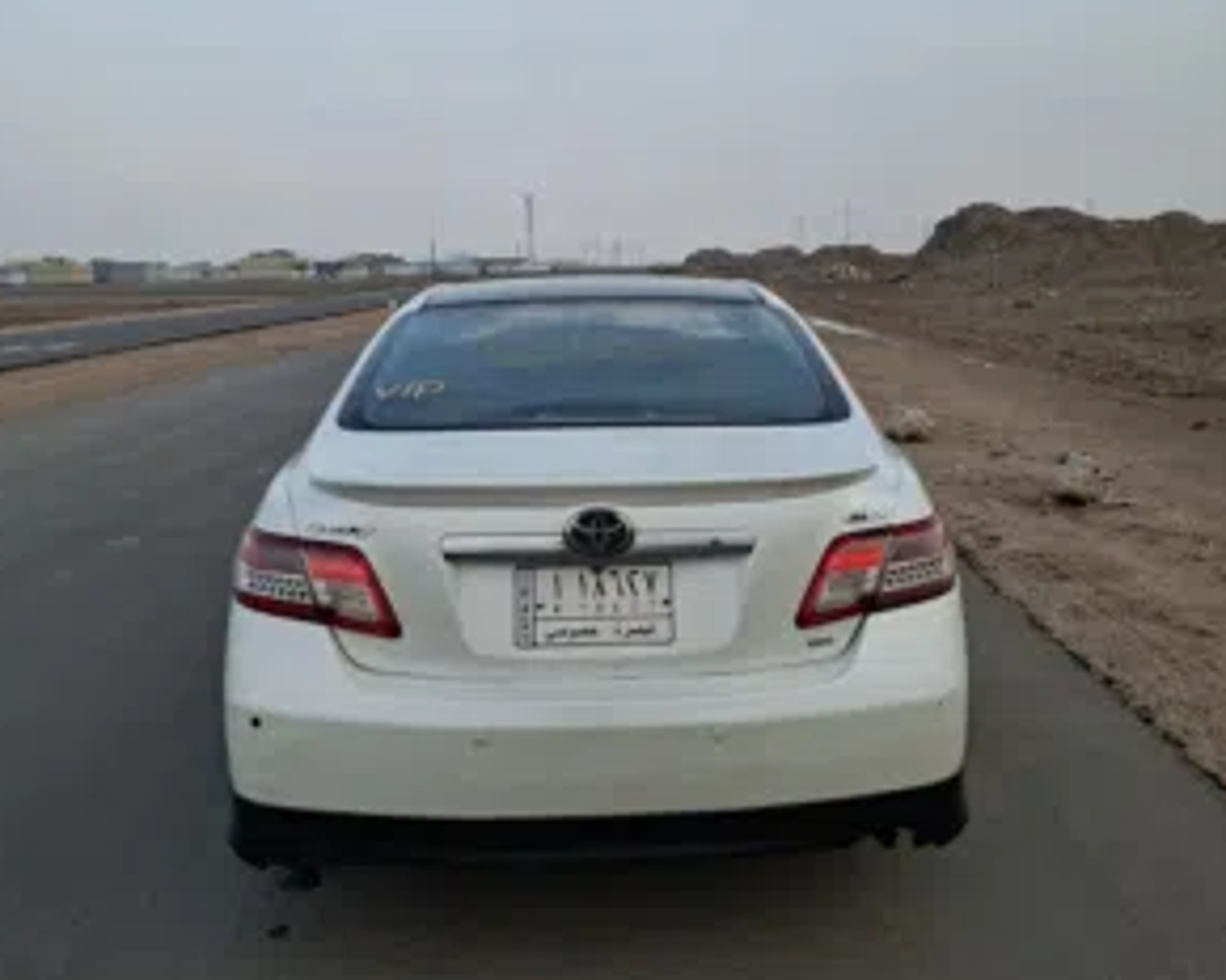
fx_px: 1125
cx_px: 605
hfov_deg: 57.2
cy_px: 368
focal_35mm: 31
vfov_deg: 46.7
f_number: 1.8
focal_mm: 5.54
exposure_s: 1/422
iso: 50
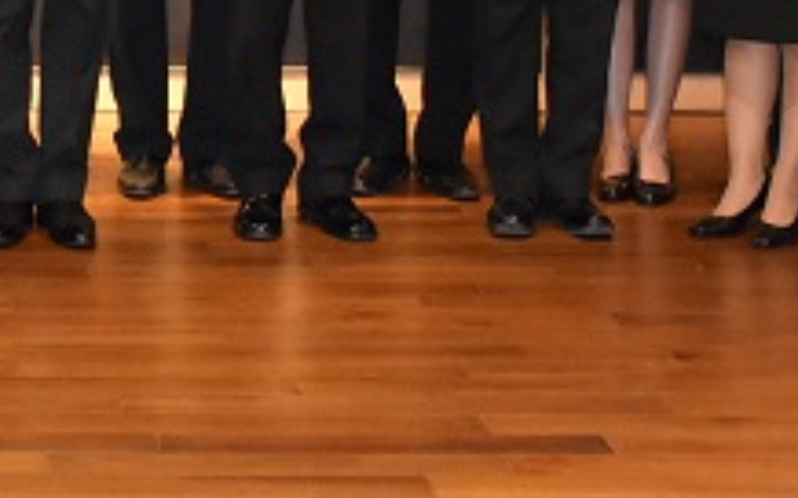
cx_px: -110
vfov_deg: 8.9
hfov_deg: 14.1
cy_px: -176
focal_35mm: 145
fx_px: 3154
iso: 3600
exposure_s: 1/60
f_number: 3.8
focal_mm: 23
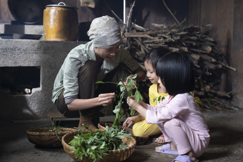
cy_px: 81
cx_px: 122
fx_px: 364
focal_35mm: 54
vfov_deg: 25.1
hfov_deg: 36.9
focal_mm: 54
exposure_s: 1/100
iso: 1000
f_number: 3.2
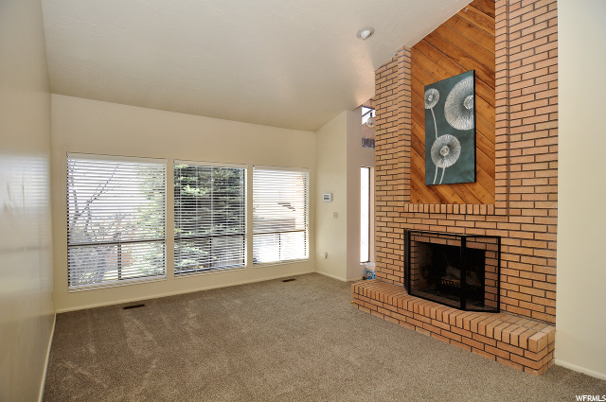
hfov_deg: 90.1
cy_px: 201
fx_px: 303
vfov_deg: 67.2
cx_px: 303
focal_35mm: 18
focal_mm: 12
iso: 200
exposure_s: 1/100
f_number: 5
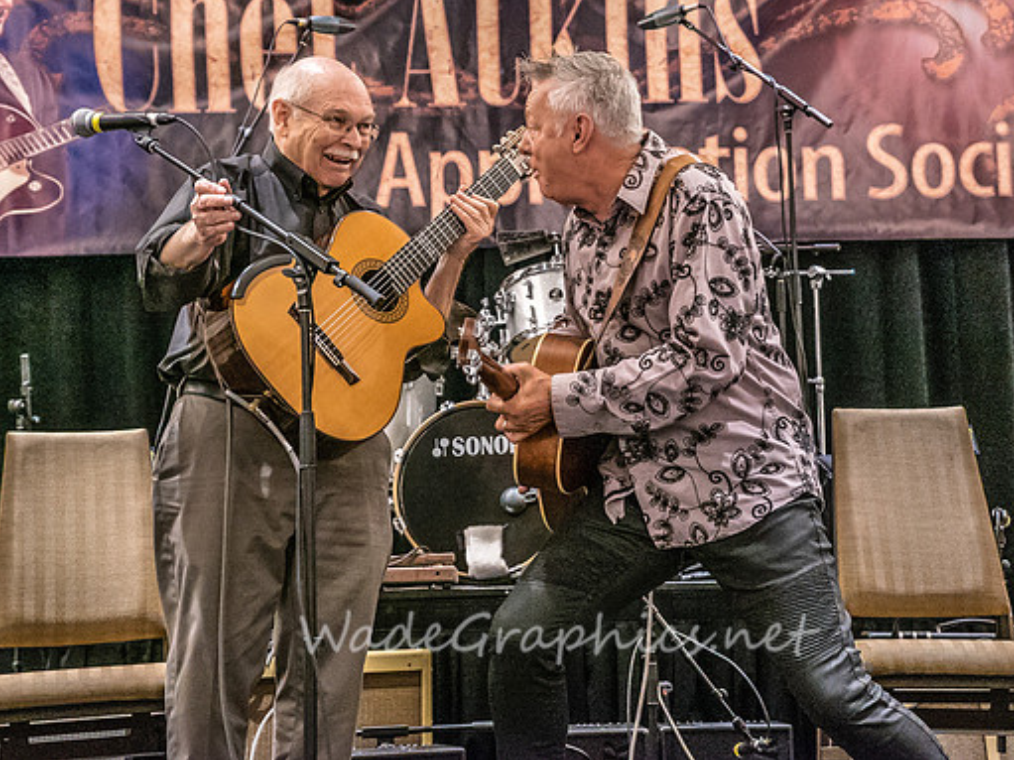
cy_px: 291
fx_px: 2753
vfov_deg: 15.7
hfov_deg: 20.9
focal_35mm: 94
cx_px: 568
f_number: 5.6
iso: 8000
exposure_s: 1/160
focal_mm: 69
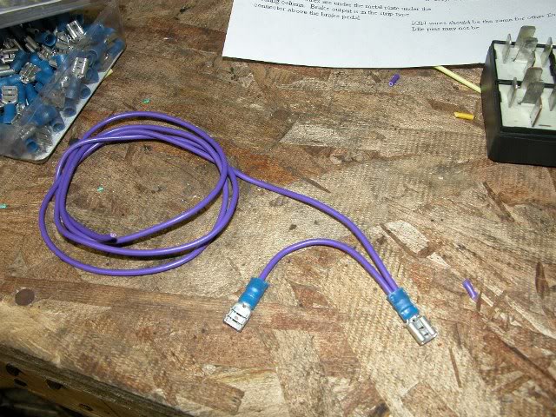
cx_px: 278
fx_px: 562
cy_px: 208
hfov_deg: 52.6
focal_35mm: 35
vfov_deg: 40.7
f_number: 5
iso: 200
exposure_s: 1/60
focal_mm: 8.9
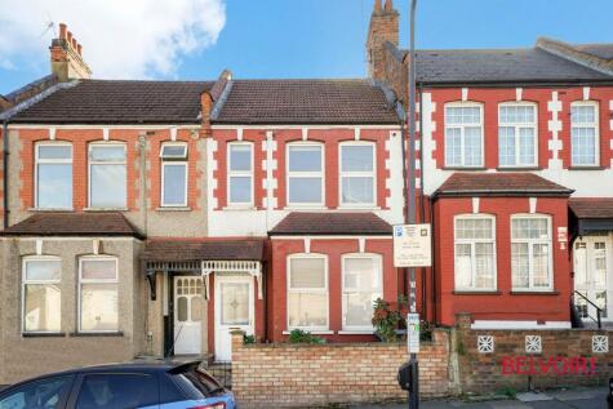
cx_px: 306
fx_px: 409
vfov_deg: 53.2
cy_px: 204
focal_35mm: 24
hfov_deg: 73.7
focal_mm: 24
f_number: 11
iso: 500
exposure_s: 1/125
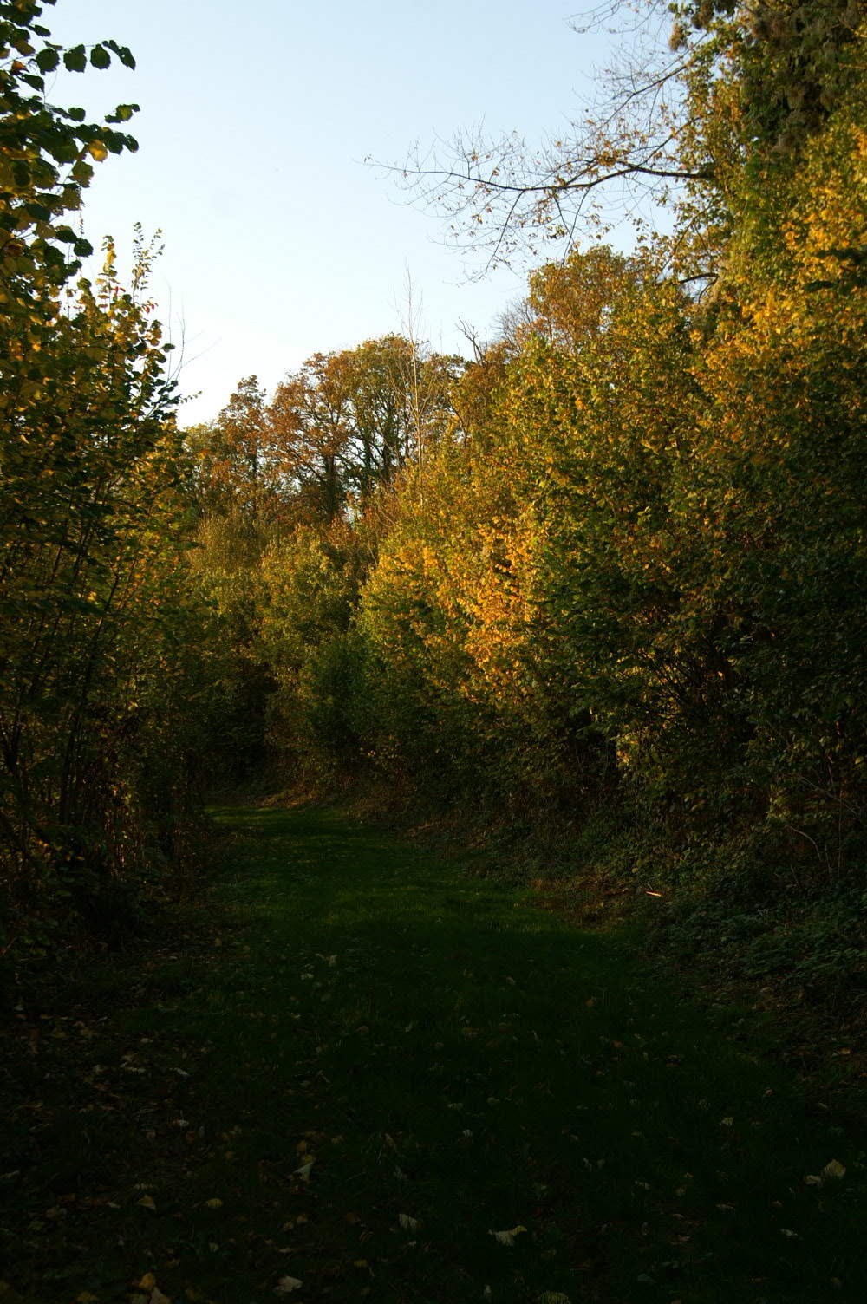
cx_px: 434
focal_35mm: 42
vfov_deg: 46.4
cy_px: 652
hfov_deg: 31.8
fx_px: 1520
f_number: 7.1
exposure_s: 1/60
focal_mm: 28
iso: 100
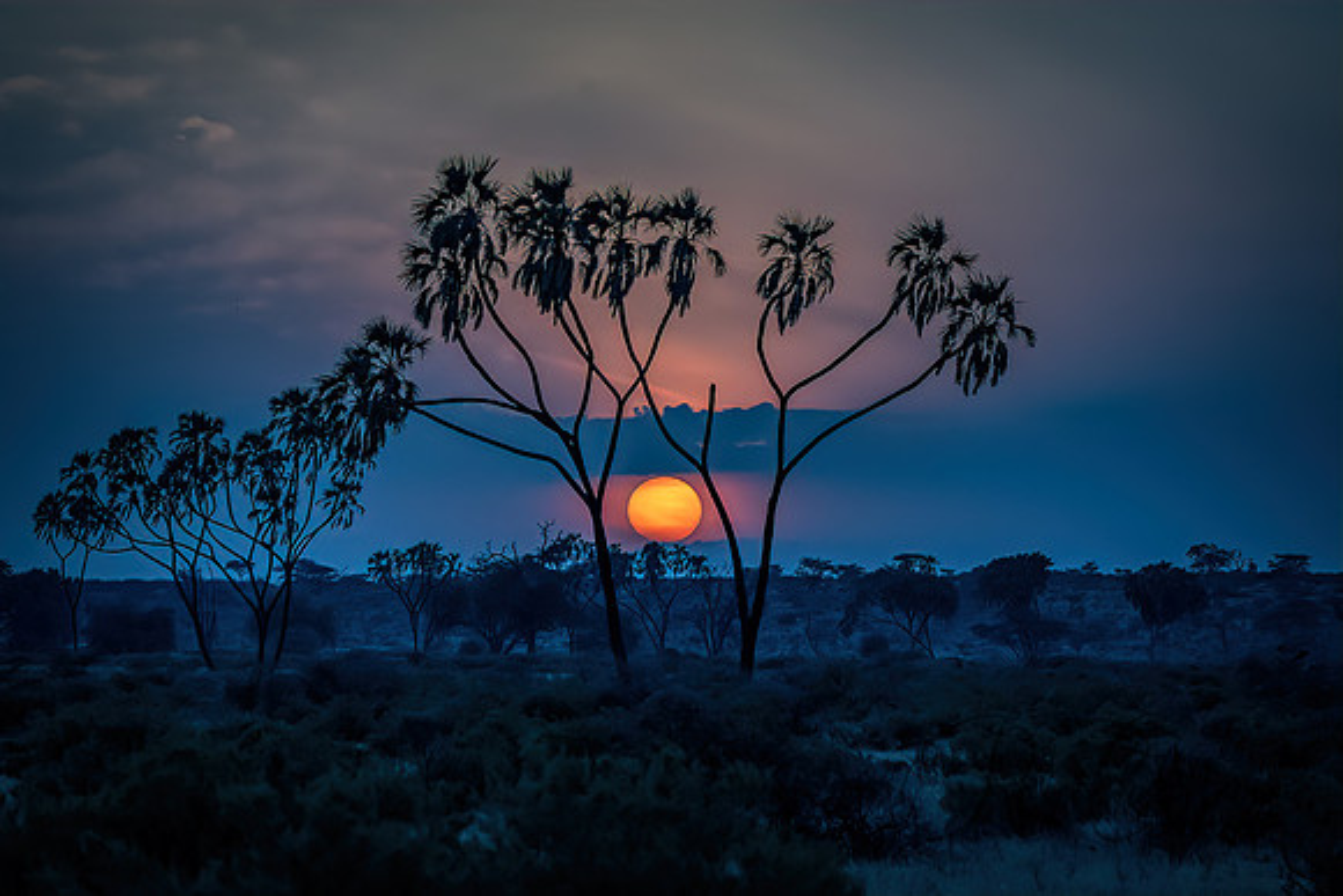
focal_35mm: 200
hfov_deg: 10.3
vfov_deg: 6.9
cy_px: 448
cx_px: 672
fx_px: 7463
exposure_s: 1/5000
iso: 2000
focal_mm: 200
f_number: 6.3
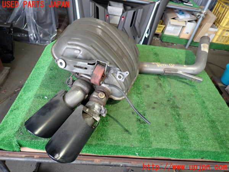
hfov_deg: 69.4
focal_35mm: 25
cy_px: 86
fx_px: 165
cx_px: 114
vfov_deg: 54.9
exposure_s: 1/30
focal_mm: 4.5
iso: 250
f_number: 2
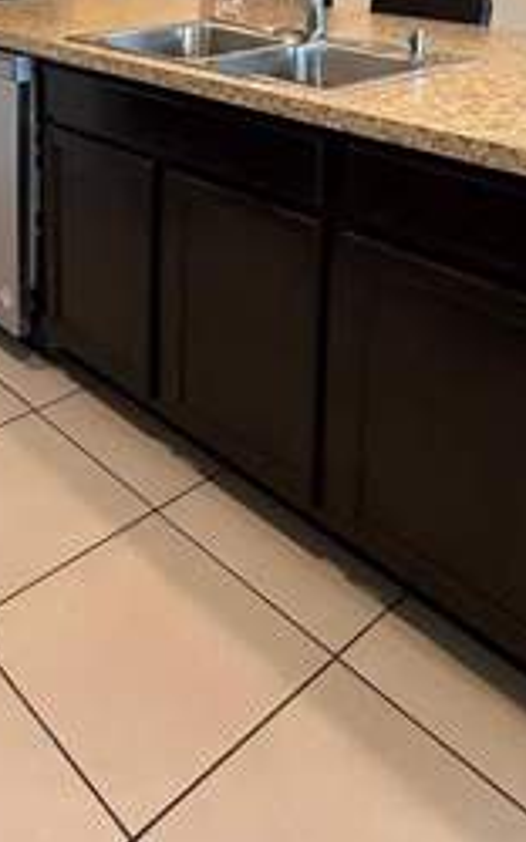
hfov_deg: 32.7
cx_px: 111
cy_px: -7
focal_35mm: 38
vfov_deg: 43.8
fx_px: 873
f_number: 2.2
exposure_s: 1/60
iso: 500
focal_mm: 2.22
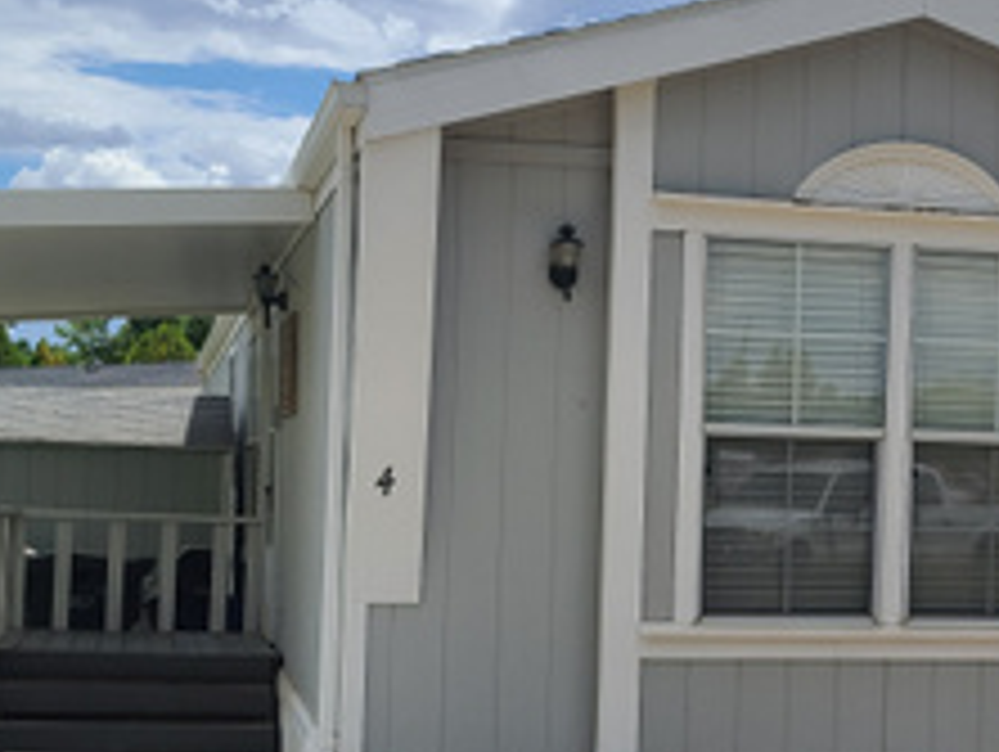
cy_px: 531
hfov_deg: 26.7
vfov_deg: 20.4
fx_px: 2080
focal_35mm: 72
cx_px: 742
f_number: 1.8
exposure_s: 1/1690
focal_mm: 7
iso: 16
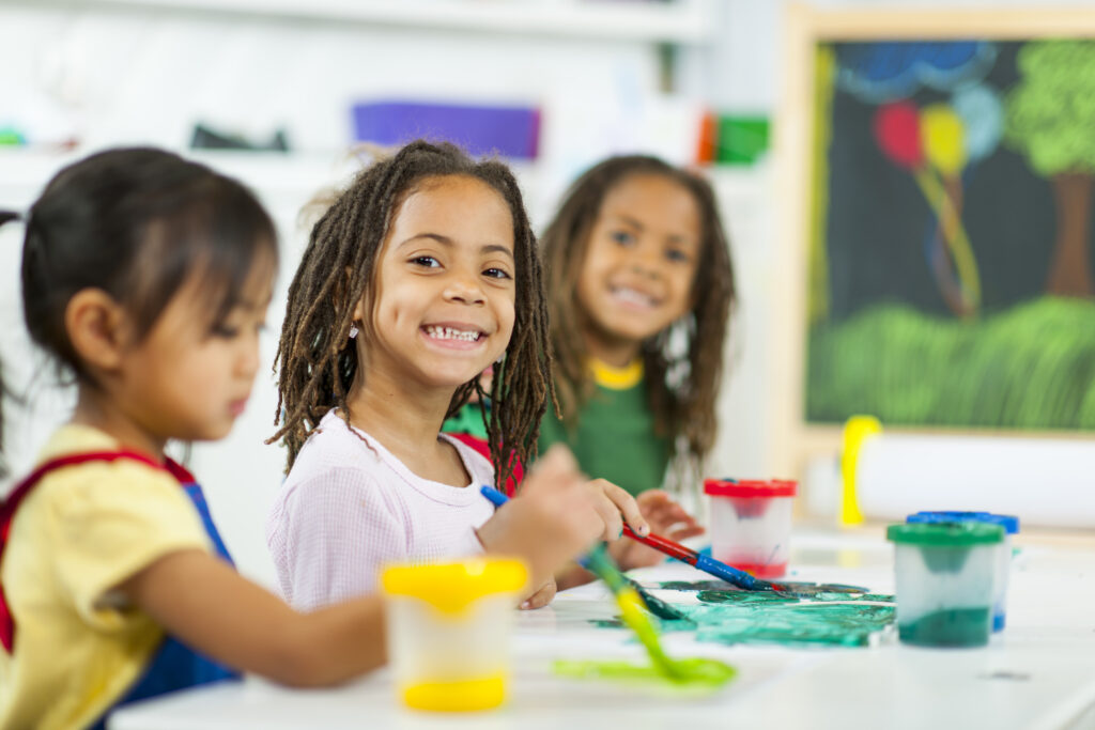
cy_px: 365
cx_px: 548
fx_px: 2586
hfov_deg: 23.9
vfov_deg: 16.1
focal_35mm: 85
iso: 100
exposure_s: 1/200
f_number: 1.8
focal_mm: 85
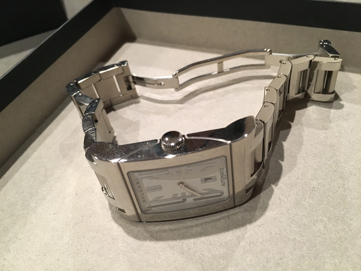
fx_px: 302
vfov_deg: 48.2
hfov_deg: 61.7
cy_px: 136
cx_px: 180
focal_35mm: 29
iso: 200
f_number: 2.2
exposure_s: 1/30
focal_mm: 4.15
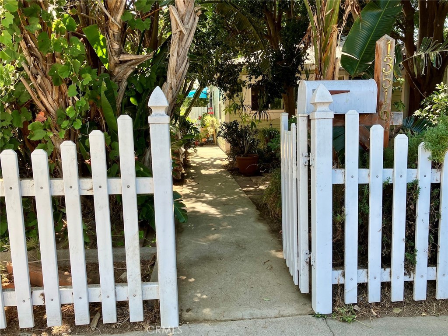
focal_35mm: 28
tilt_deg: -7.1
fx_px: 362
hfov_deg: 63.4
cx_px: 224
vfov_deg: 49.7
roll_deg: +2.5
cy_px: 168
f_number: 1.8
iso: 25
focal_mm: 3.99
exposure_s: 1/223
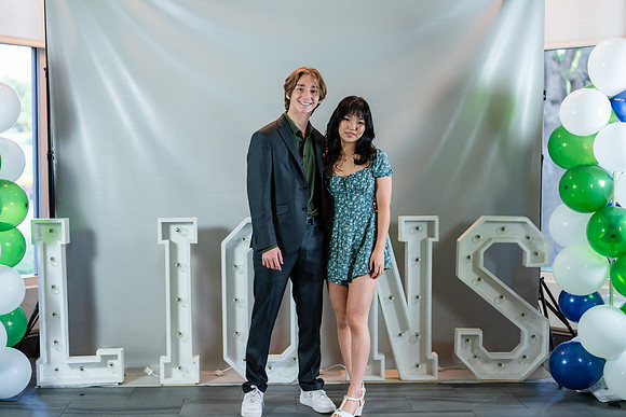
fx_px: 870
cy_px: 208
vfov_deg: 27.0
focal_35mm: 50
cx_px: 313
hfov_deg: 39.6
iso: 500
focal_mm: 50
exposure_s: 1/320
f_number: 1.2
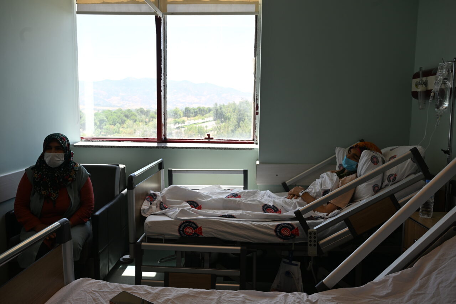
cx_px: 228
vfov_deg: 44.3
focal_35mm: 30
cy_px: 152
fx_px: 374
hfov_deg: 62.8
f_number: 6.3
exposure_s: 1/60
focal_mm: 29.5
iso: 250
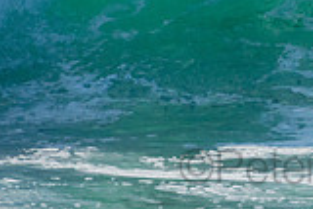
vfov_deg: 0.6
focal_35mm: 2180
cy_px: -157
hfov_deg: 0.9
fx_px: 18971
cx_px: 331
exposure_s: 1/2000
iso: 250
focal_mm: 400
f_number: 5.6
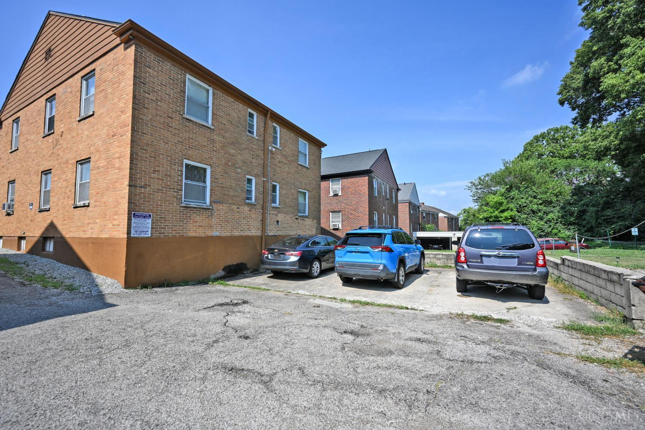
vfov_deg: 79.2
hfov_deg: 102.3
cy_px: 215
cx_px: 322
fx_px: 260
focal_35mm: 14
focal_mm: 14.5
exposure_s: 1/320
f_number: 7.1
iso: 100
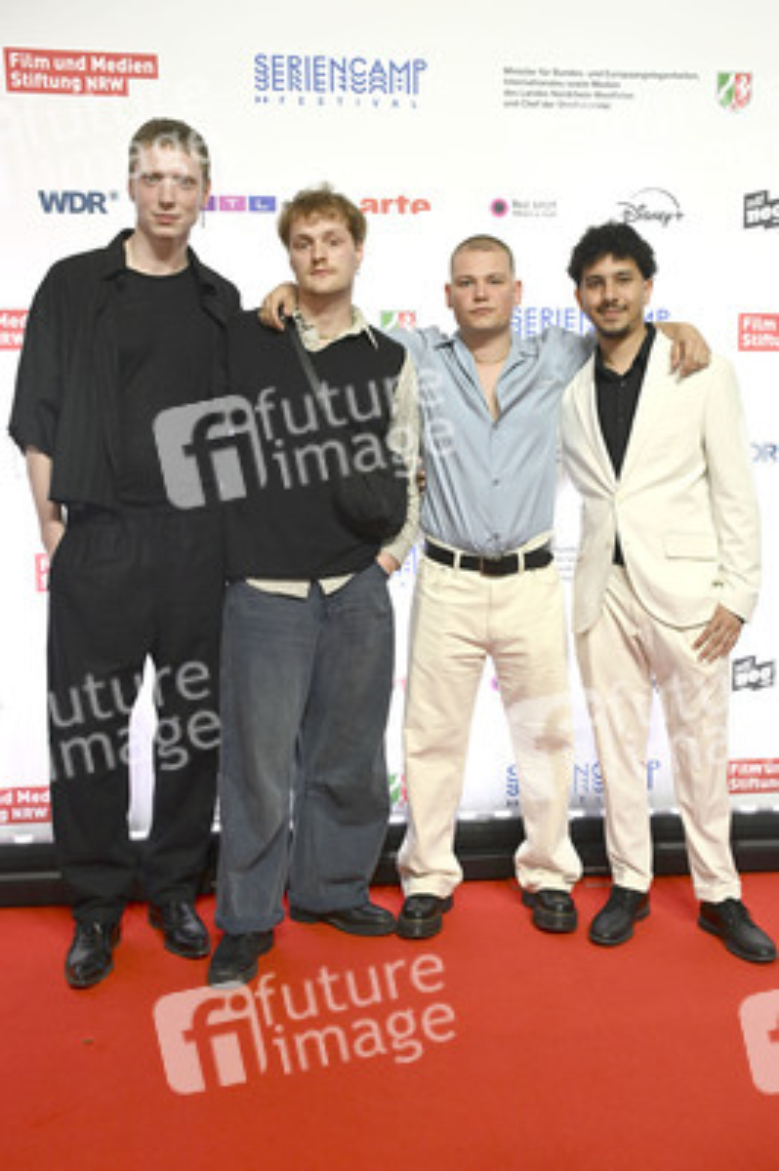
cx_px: 390
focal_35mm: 35
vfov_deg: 54.5
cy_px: 586
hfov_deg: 37.8
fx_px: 1138
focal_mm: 35
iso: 1600
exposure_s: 1/400
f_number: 4
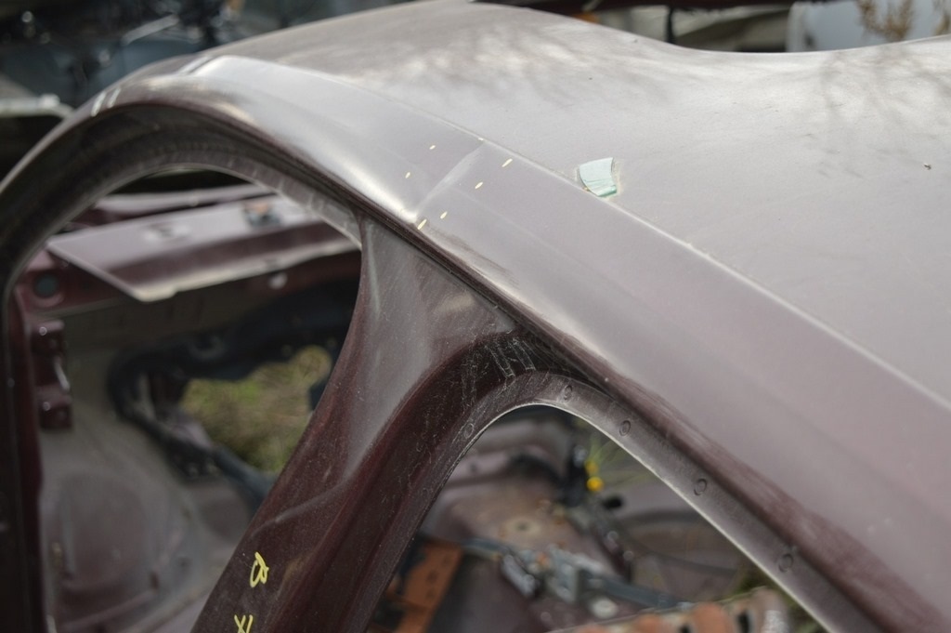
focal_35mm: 57
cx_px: 476
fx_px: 1505
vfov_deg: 23.7
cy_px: 316
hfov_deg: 35.1
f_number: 4.8
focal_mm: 38
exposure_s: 1/125
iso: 180
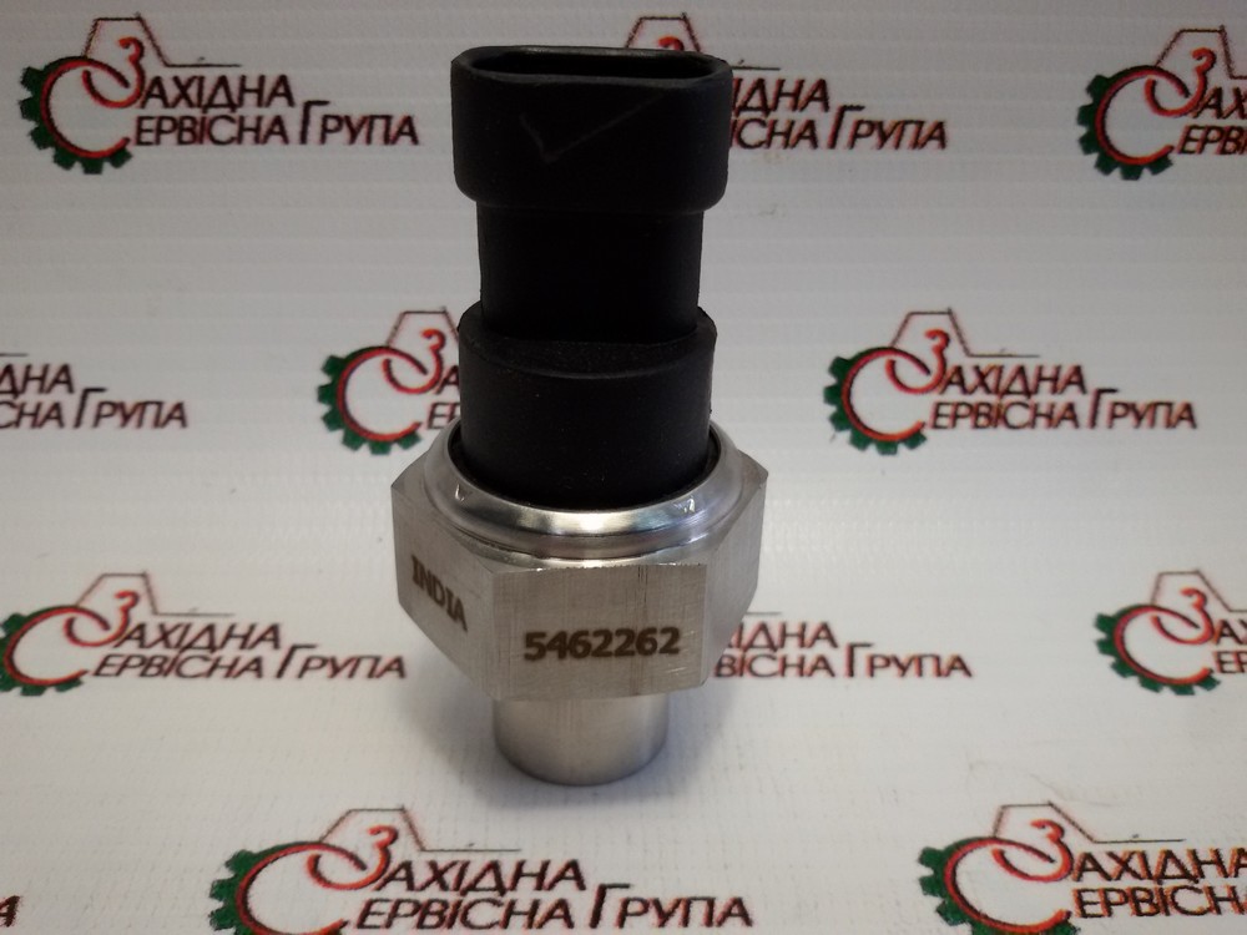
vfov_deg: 45.4
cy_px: 468
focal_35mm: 31
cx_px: 624
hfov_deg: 58.4
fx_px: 1117
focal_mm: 2.93
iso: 64
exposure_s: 1/100
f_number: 2.4
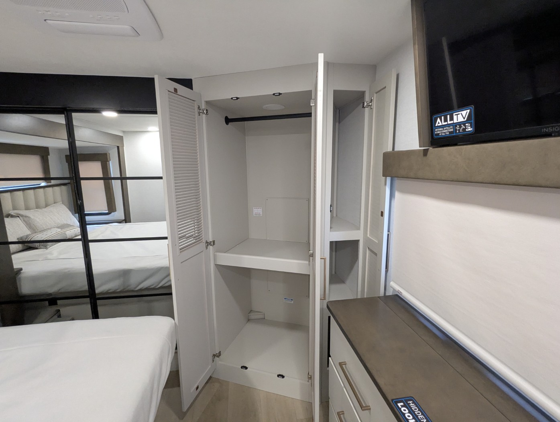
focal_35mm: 16
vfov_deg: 78.2
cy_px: 211
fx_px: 259
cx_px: 280
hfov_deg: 94.4
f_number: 2.2
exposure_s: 1/54.7
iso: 461
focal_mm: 2.35
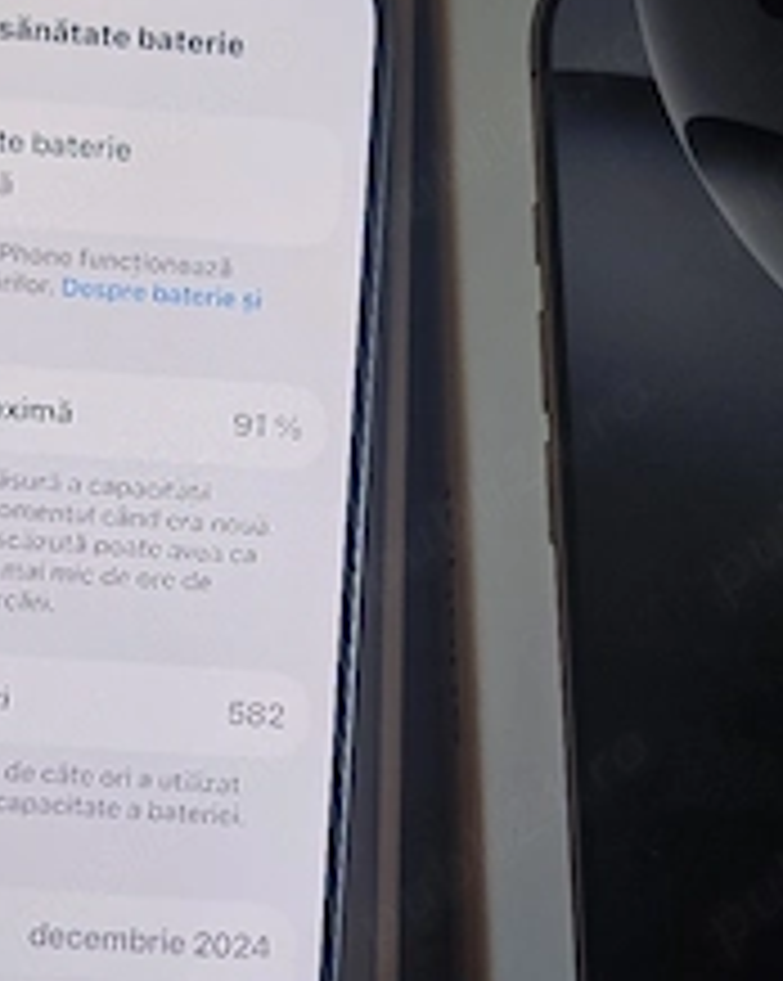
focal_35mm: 43
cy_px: 540
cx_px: 243
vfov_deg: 42.9
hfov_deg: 34.4
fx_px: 1247
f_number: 1.8
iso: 80
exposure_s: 1/60.2
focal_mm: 5
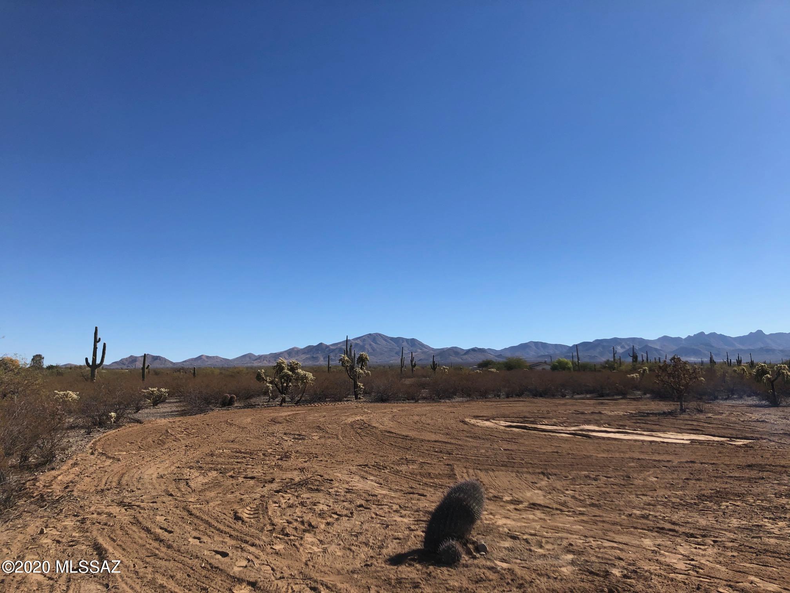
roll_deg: -0.1
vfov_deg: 49.7
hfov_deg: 63.4
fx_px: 639
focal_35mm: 28
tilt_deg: +6.5
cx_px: 395
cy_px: 296
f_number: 1.8
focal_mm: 3.99
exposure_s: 1/3205
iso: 25
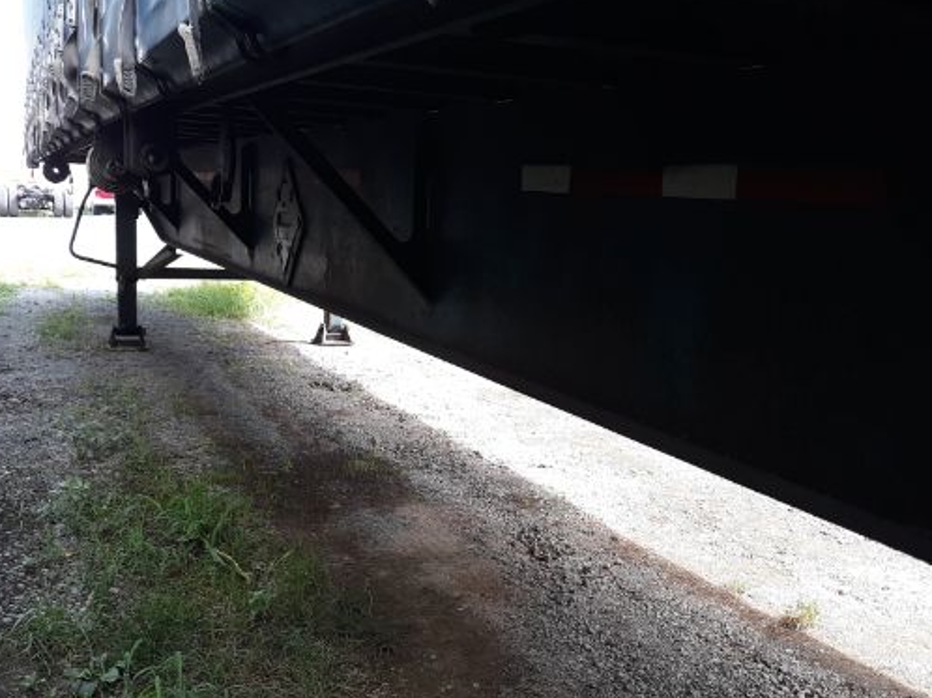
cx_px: 453
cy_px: 378
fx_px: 969
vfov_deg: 39.6
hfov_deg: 51.4
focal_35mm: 36
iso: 40
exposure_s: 1/137
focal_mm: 3.7
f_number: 1.7
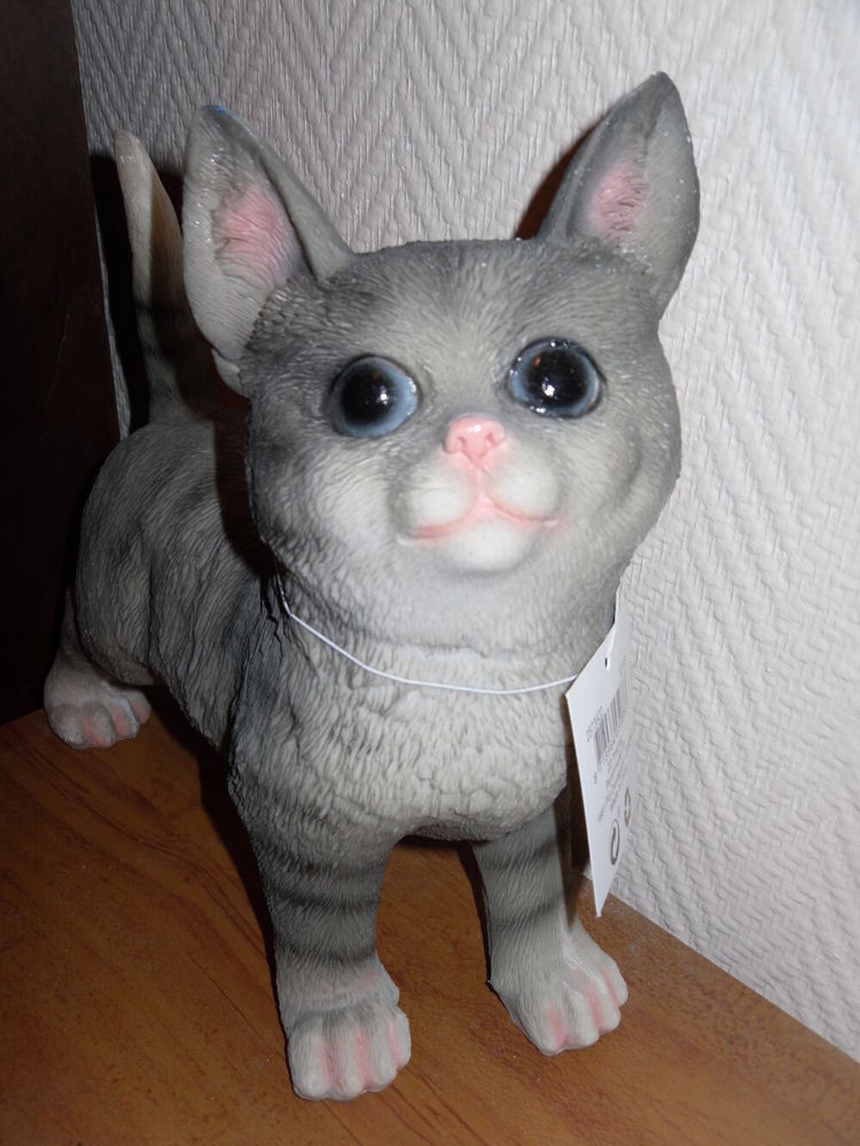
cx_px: 430
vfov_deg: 52.6
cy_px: 573
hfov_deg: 40.7
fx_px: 1159
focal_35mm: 35
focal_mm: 6.3
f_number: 3.5
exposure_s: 1/45
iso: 80
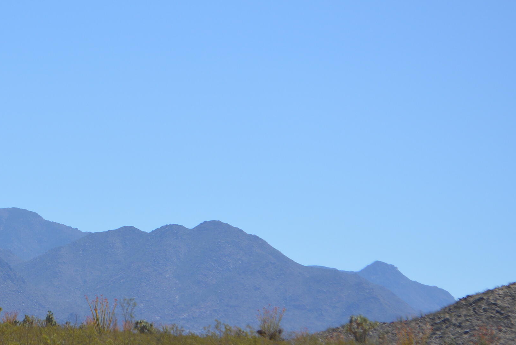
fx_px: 2194
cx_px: 51
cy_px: 225
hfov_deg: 13.3
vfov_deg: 9.0
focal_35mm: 153
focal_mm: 55
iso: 400
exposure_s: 1/2000
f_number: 7.1
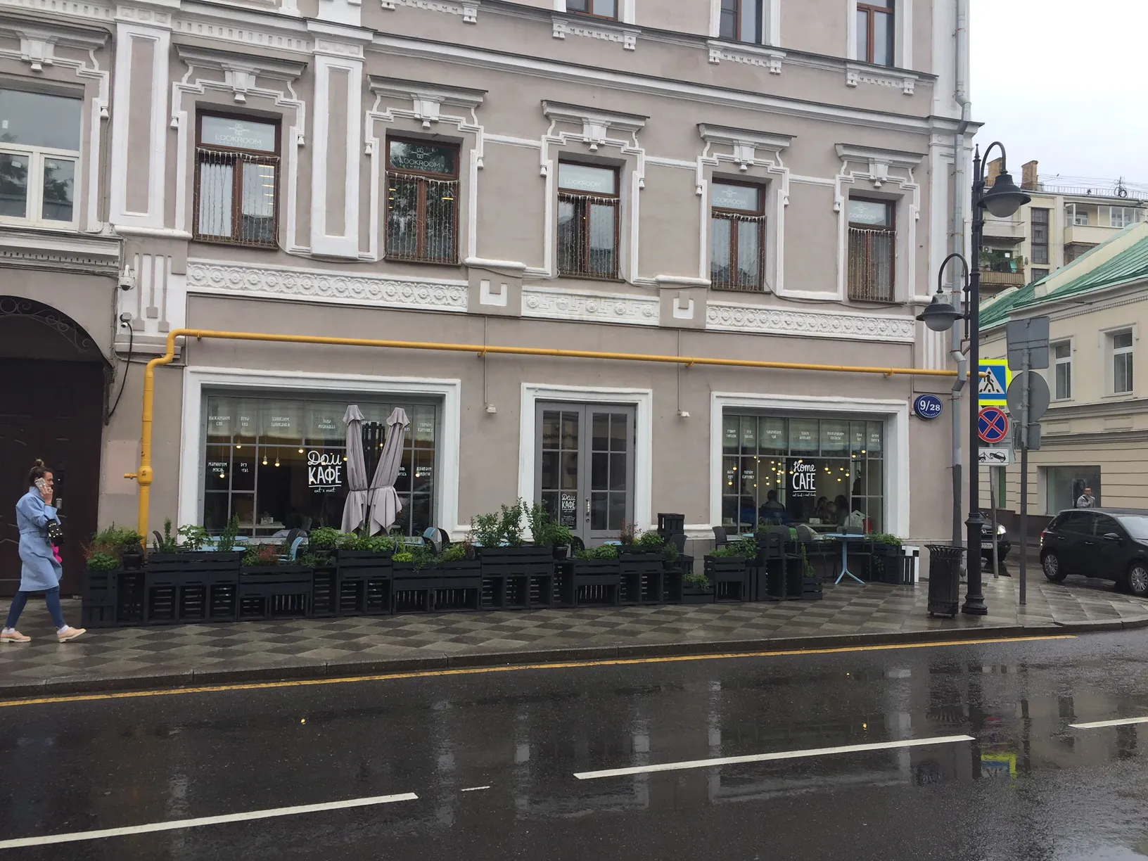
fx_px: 962
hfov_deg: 61.7
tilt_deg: +1.8
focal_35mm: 29
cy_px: 430
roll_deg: -1.9
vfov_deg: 48.2
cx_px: 574
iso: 32
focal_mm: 4.15
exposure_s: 1/408
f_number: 2.2
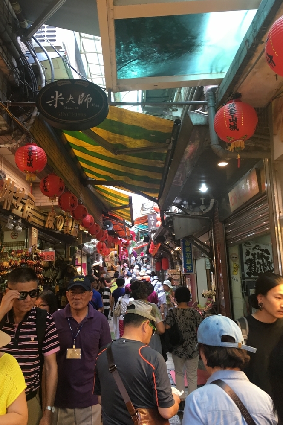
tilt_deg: +7.7
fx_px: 366
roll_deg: -0.8
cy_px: 215
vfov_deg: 60.3
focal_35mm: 31
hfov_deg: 42.2
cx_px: 122
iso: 40
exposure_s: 1/30
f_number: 2.2
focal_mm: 4.15
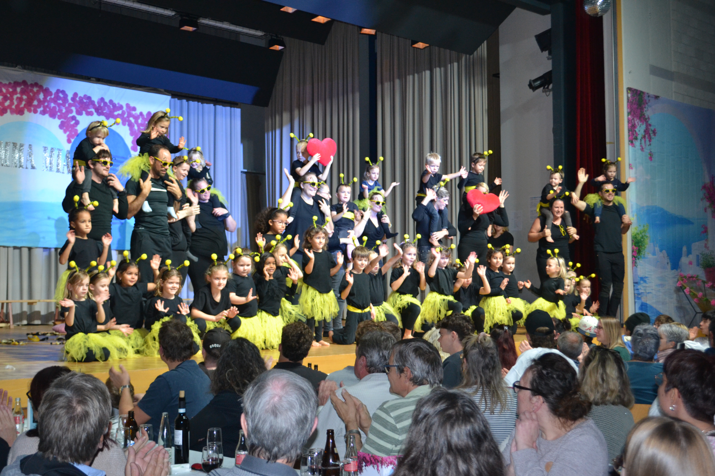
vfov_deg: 28.1
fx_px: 953
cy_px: 238
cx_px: 358
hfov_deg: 41.1
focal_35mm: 48
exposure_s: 1/60
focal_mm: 32
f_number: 4.8
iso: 1250
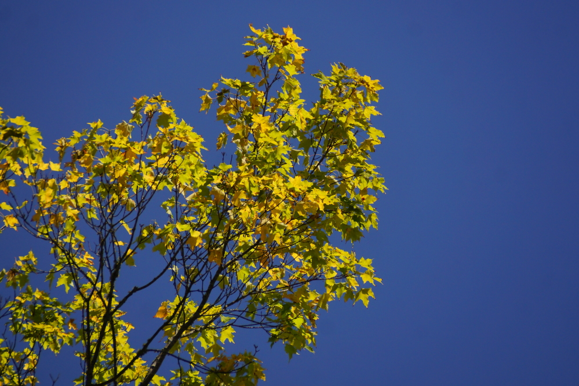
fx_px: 6031
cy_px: 193
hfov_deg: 5.5
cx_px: 290
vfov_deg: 3.7
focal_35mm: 375
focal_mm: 250
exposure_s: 1/400
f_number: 6.3
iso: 200
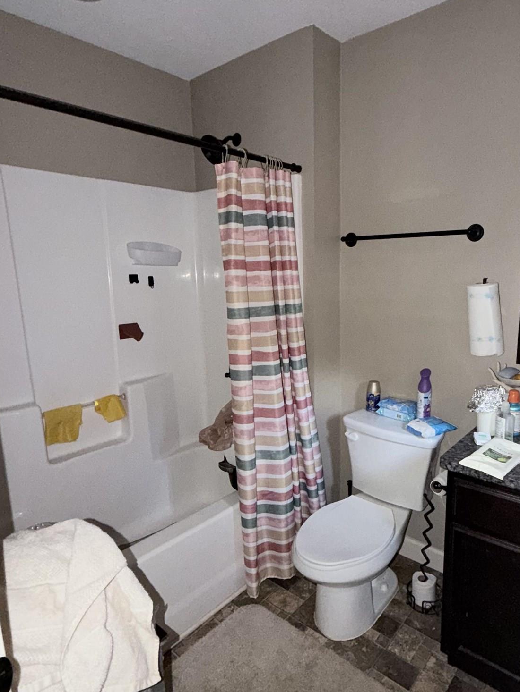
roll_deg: +0.4
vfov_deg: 76.4
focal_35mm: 22
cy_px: 352
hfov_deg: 60.4
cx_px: 321
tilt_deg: -10.2
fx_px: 441
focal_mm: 2.22
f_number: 2.2
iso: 200
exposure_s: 1/34
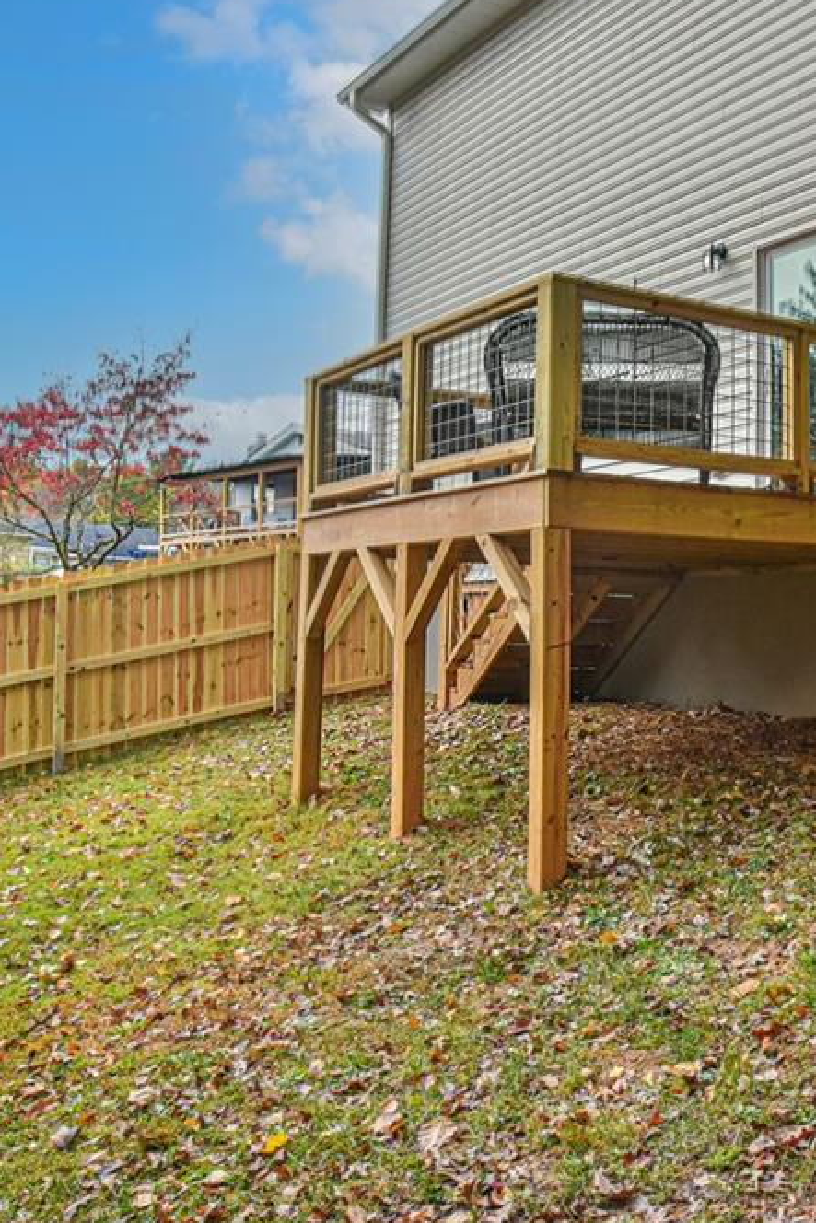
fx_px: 1257
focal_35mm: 37
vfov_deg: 51.9
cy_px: 603
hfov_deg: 34.9
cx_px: 647
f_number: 8
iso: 1600
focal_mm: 24
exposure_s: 1/250
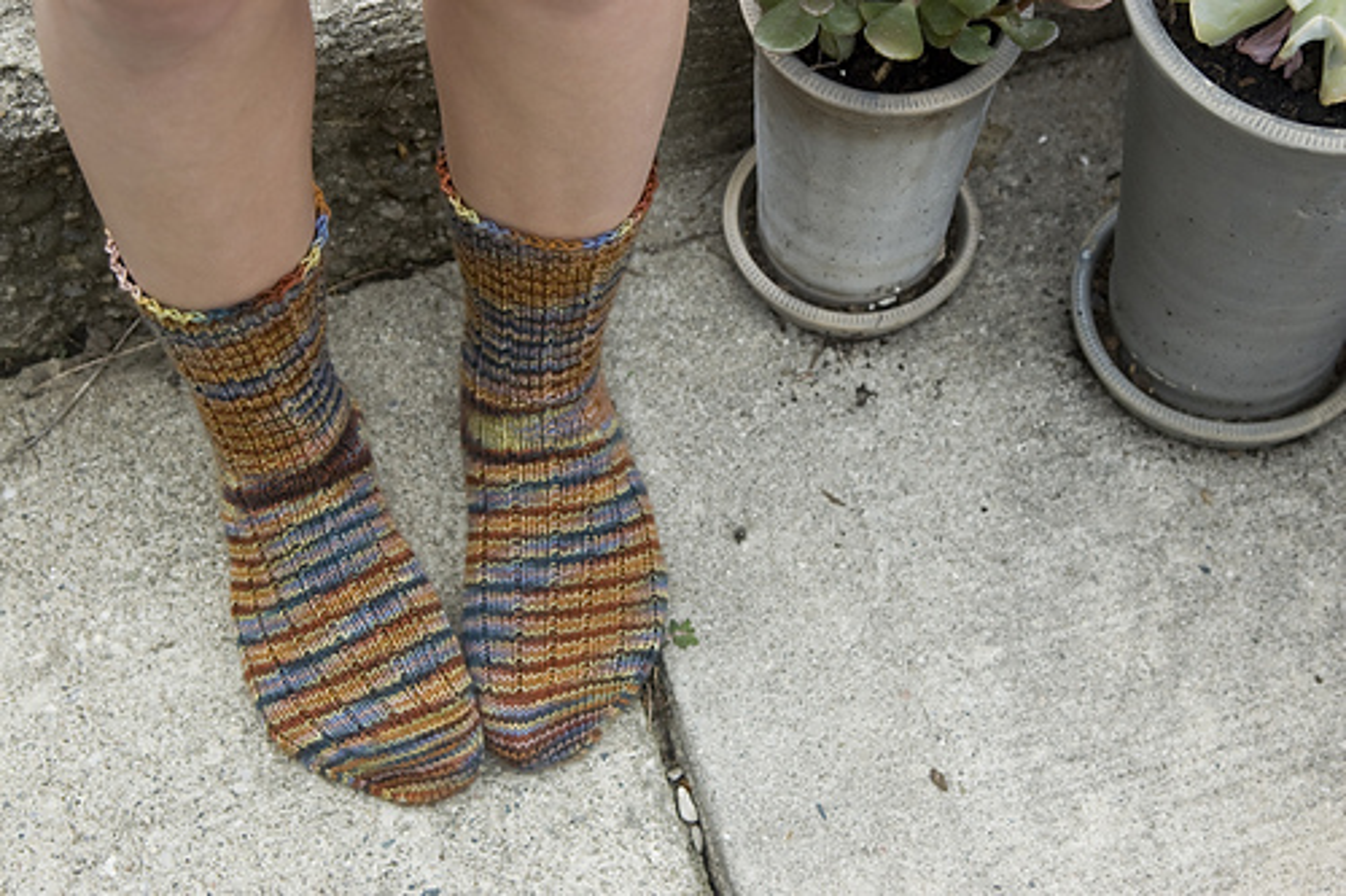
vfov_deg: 17.5
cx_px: 673
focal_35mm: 78
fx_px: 2915
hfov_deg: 26.0
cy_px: 448
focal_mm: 52
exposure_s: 1/640
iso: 200
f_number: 5
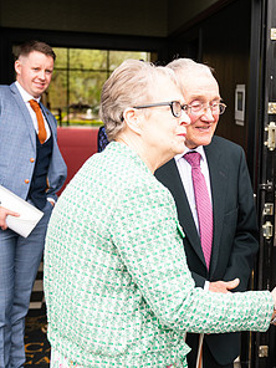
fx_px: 702
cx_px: 281
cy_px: 178
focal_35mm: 66
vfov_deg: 29.4
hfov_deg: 21.4
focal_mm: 35
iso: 160
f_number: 3.5
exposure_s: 1/200
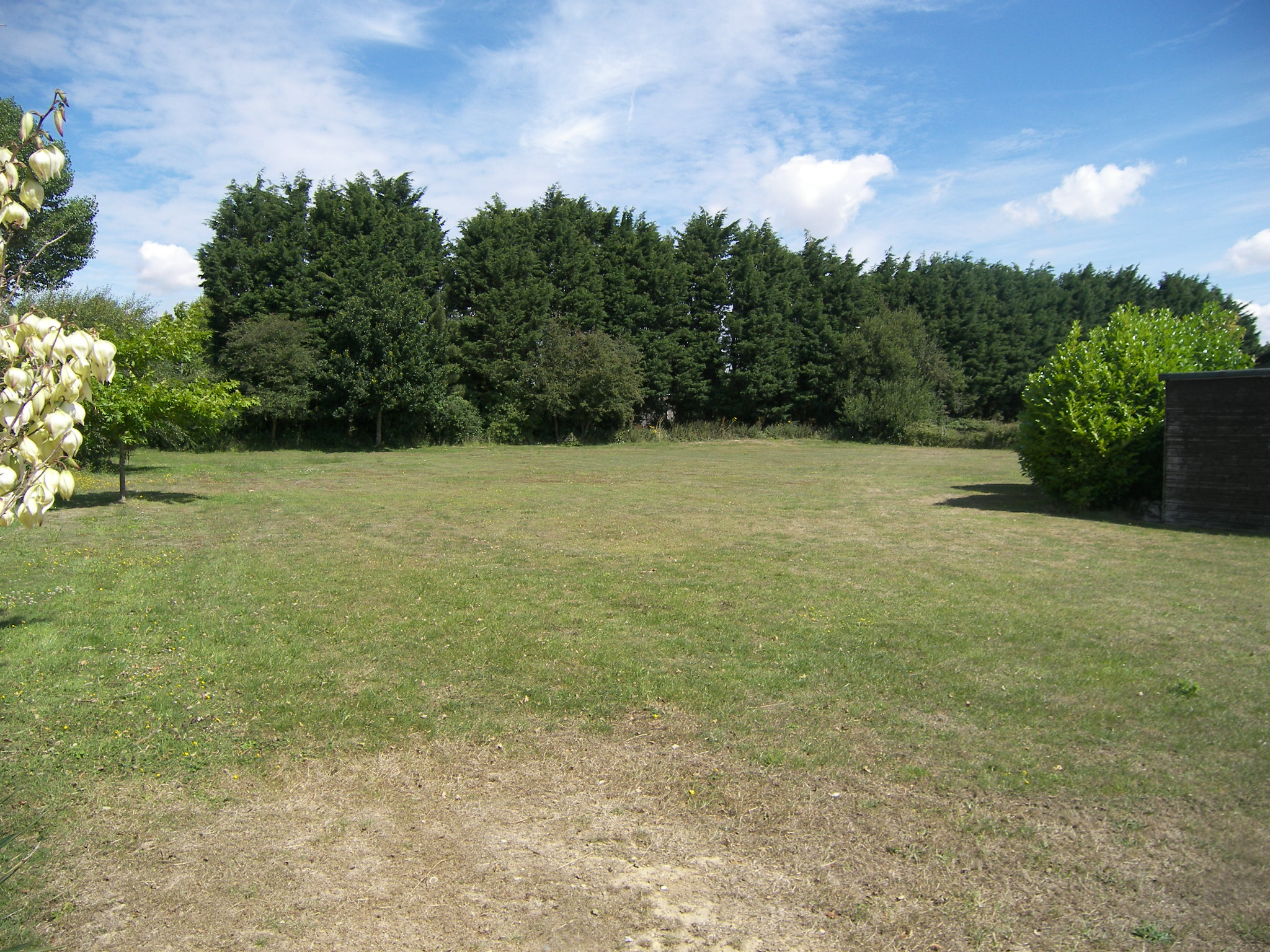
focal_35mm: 24
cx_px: 635
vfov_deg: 56.8
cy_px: 476
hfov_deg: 71.6
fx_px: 881
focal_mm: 5
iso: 50
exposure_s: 1/800
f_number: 2.8
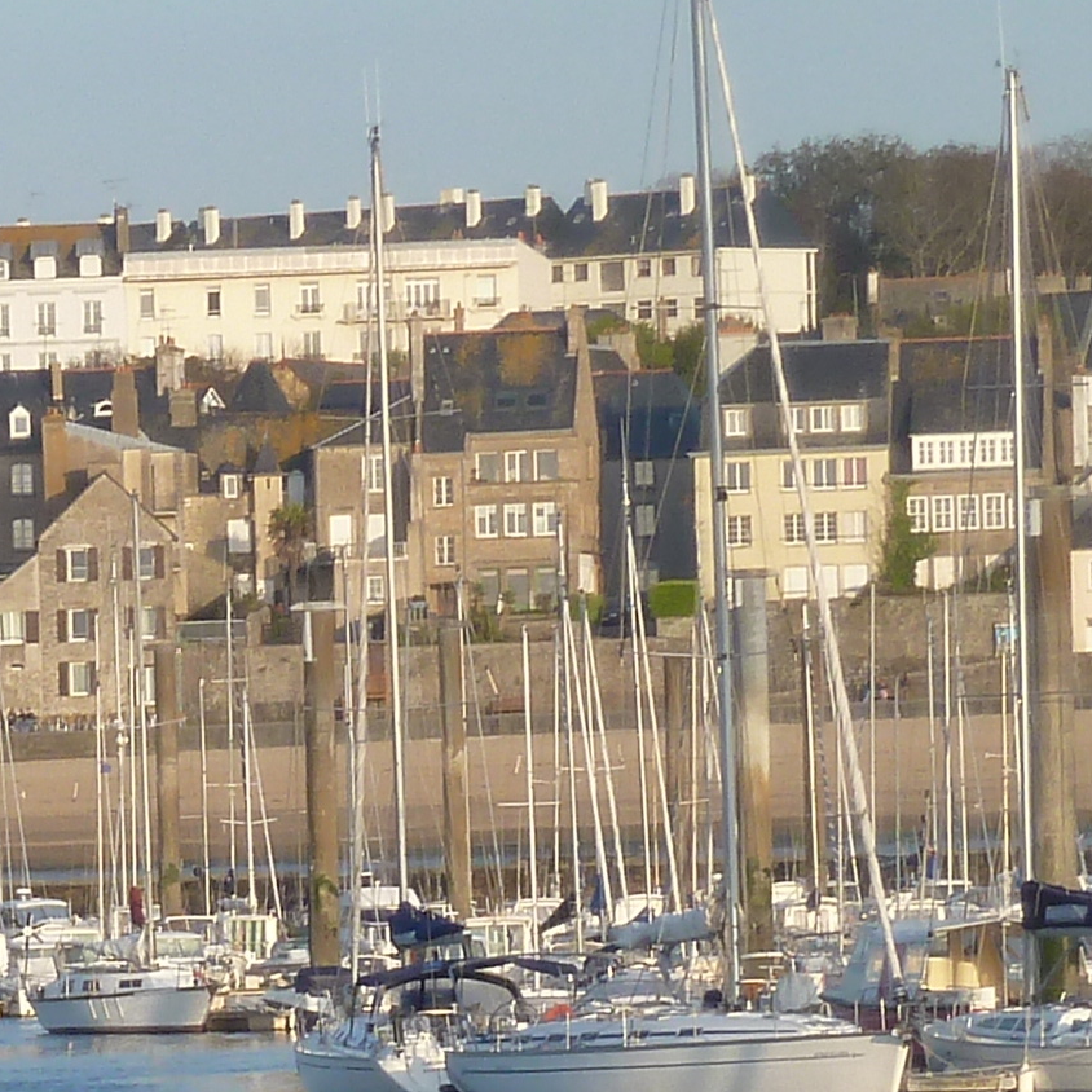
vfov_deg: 4.3
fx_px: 14348
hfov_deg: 4.3
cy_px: 1740
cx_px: -1472
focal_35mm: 402
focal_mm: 15.8
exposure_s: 1/320
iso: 80
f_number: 4.3
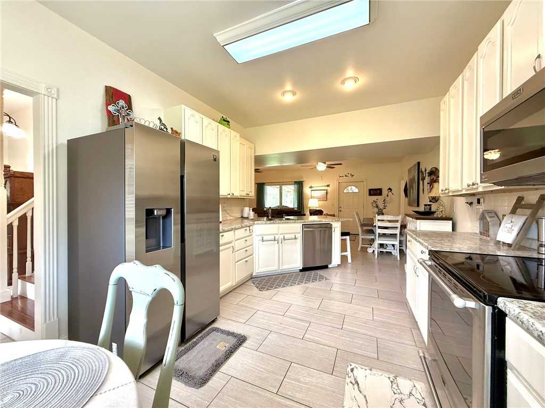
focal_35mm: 14
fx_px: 220
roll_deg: -0.3
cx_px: 272
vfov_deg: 85.7
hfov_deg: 102.1
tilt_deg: -0.3
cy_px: 204
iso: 320
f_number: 2.2
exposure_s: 1/120
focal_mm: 2.22
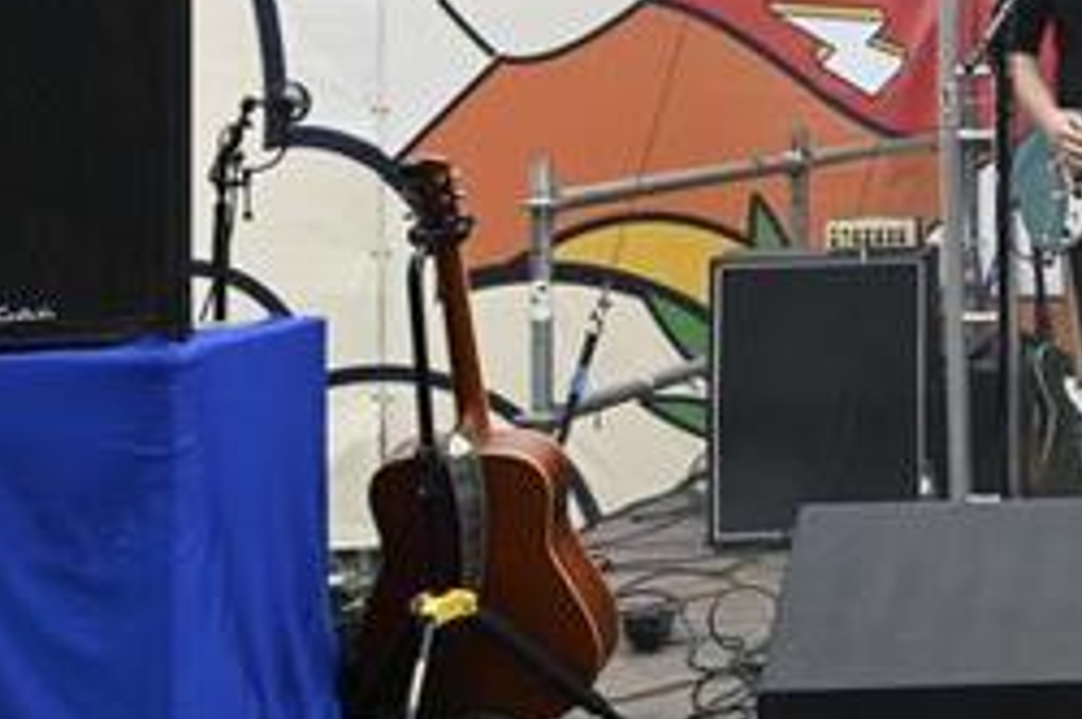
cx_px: 2108
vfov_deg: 10.9
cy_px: -158
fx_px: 3692
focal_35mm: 123
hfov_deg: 14.2
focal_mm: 31
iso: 200
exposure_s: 1/250
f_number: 5.6
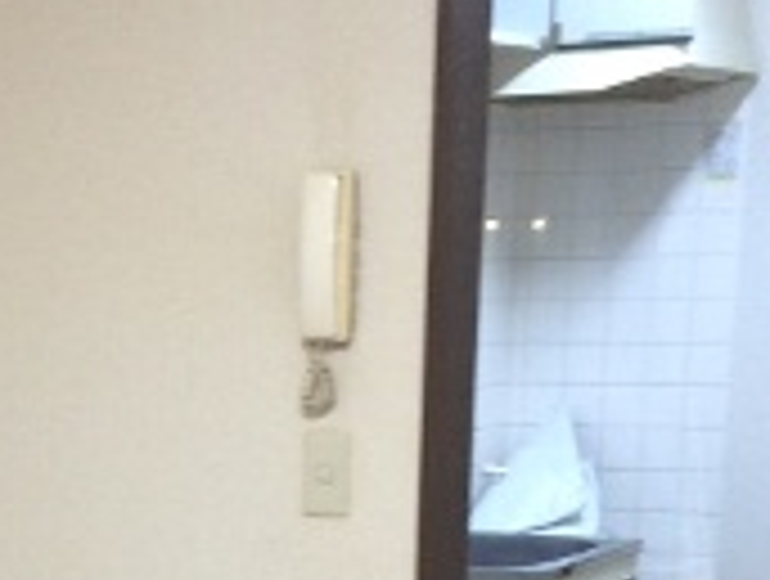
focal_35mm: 112
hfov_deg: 17.1
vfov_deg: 12.6
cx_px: -23
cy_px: 863
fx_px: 2497
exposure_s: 1/33
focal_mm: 4.12
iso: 100
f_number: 2.2
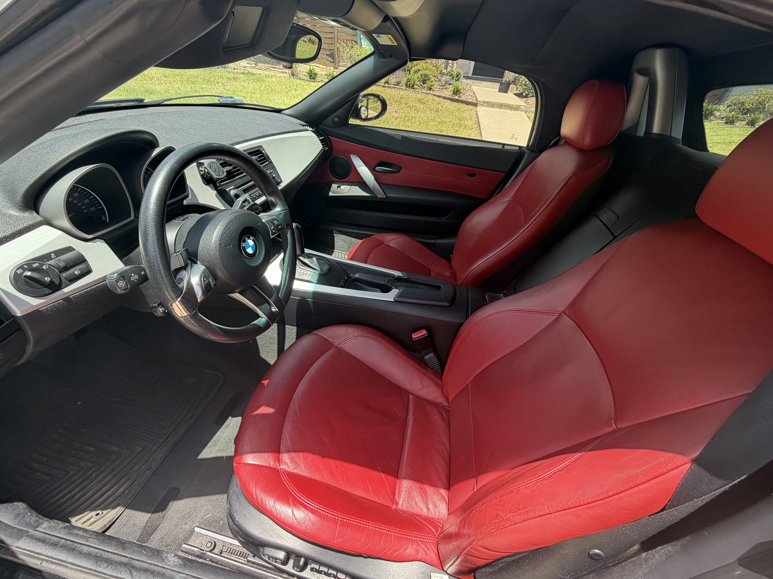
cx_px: 383
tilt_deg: -34.7
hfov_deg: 98.2
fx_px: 335
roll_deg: -5.9
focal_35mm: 15
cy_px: 280
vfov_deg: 81.7
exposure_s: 1/147
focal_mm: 2.22
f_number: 2.2
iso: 40
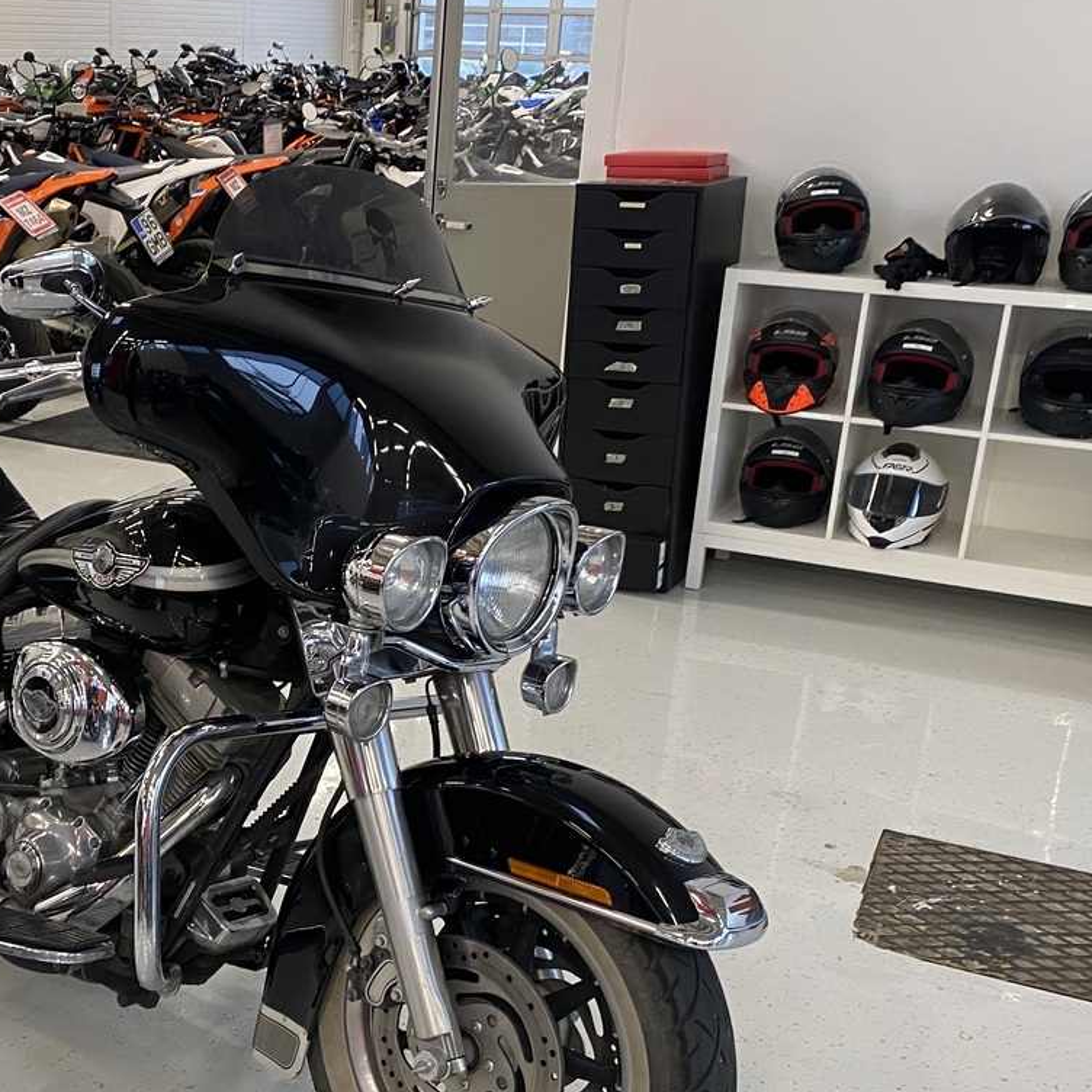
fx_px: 1570
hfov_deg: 37.1
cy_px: 694
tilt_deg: -22.7
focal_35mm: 44
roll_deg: +0.1
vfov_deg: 38.1
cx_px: 232
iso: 100
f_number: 1.8
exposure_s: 1/50
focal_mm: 4.25
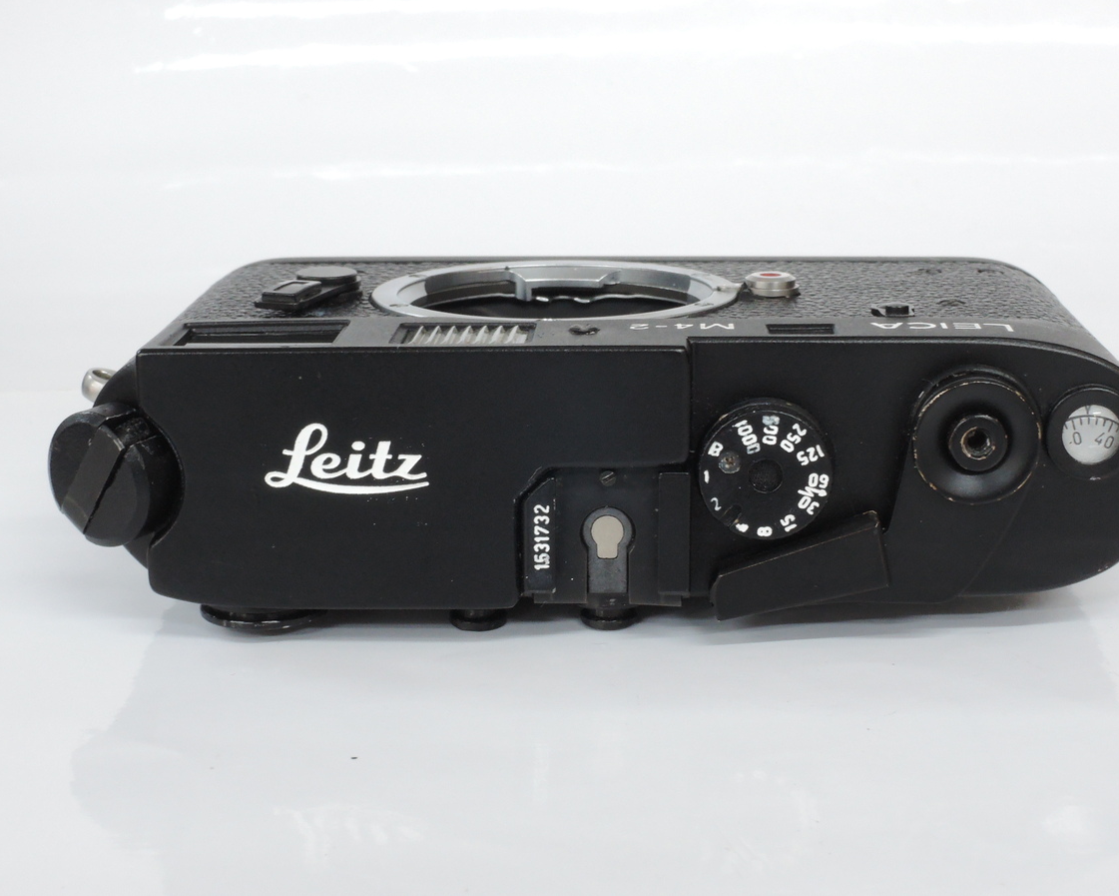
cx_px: 587
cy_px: 448
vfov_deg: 21.9
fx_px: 2318
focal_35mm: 70
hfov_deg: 27.1
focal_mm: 14.3
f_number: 8
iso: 800
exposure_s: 1/15
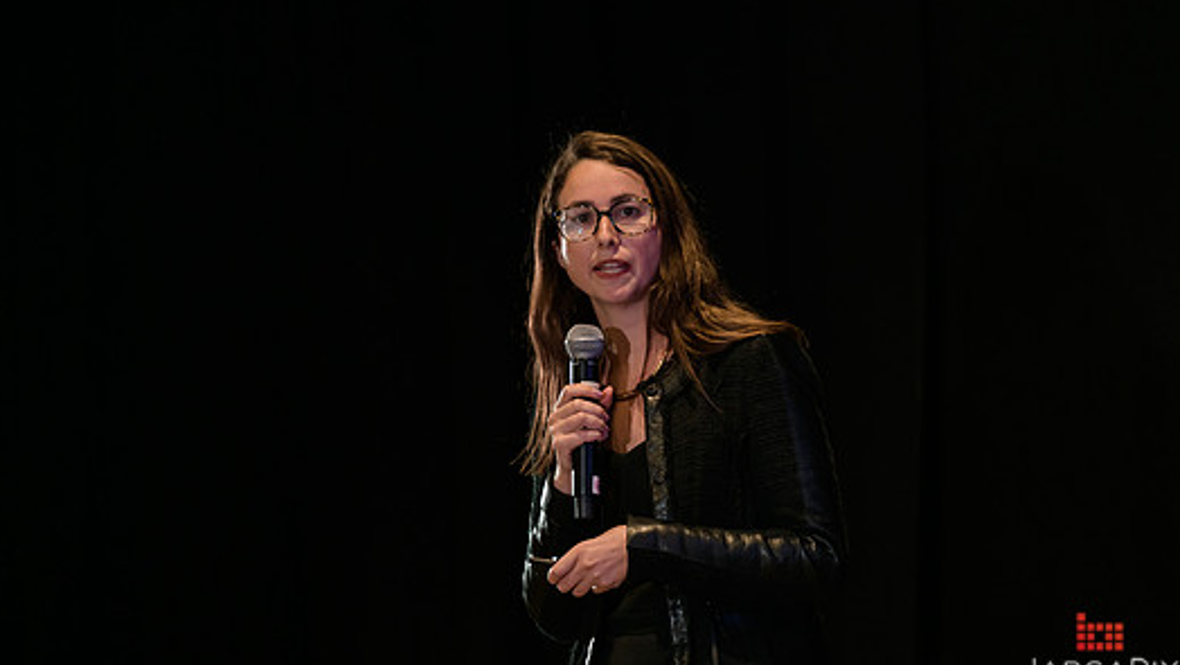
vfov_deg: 5.2
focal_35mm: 232
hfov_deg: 9.3
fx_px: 7261
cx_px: 583
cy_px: 294
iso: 1600
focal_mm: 200
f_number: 3.2
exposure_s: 1/200
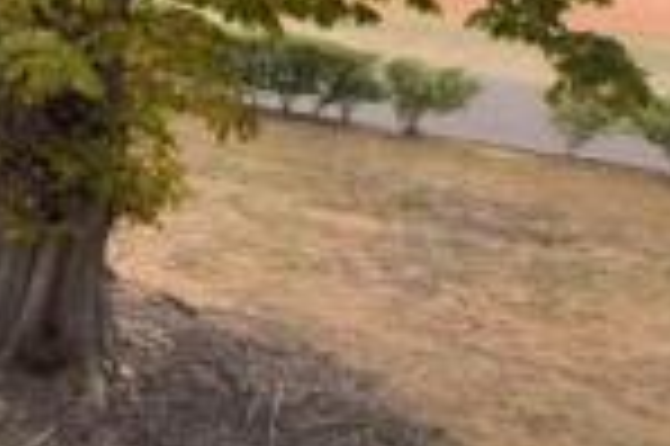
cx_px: -546
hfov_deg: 20.7
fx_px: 1227
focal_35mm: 66
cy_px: 7
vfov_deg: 20.0
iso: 100
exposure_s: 1/200
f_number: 10
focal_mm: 10
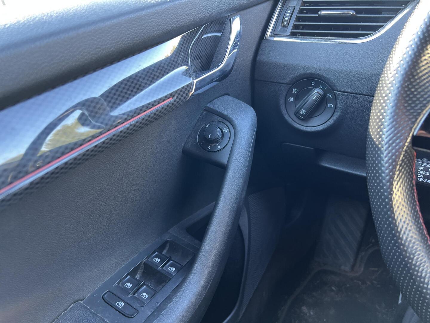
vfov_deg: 53.1
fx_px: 323
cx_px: 215
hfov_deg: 67.3
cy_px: 162
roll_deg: +2.4
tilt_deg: -33.1
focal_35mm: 26
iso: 200
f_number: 1.5
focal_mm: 5.7
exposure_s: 1/60
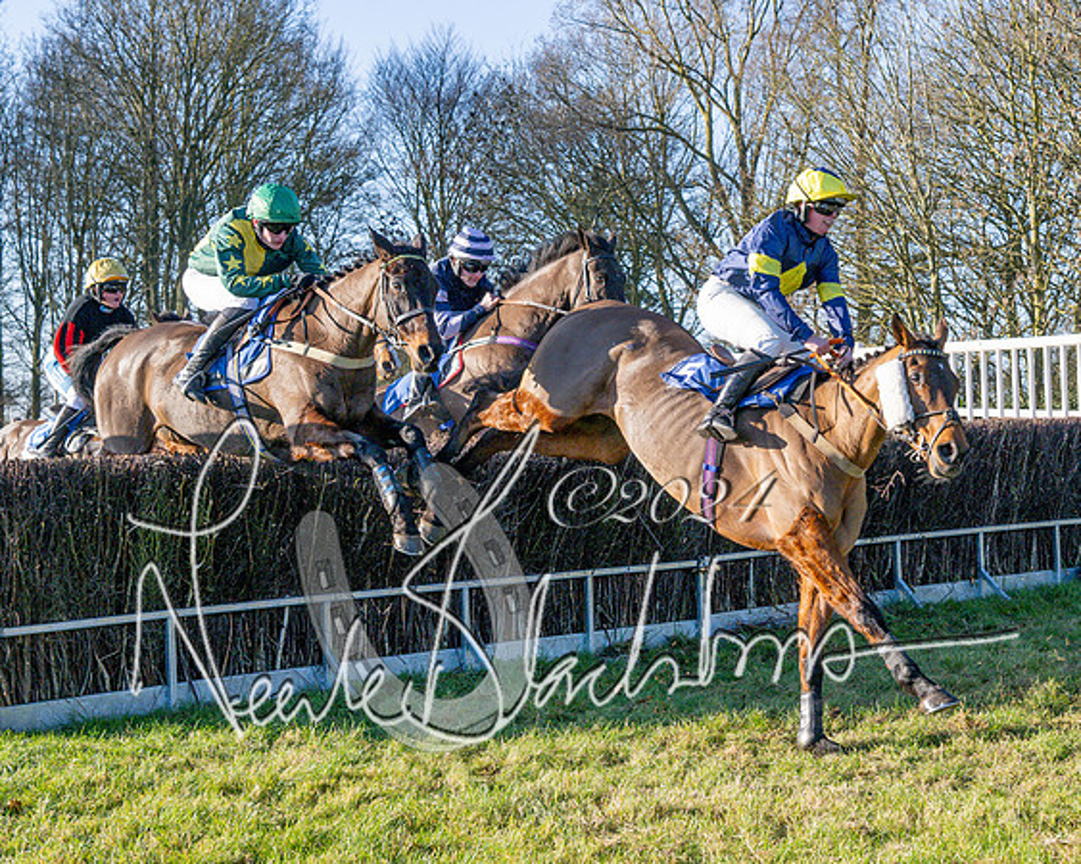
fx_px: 2184
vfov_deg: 22.4
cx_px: 708
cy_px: 467
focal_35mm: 68
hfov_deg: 27.6
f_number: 5
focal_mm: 35
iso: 400
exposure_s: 1/1250
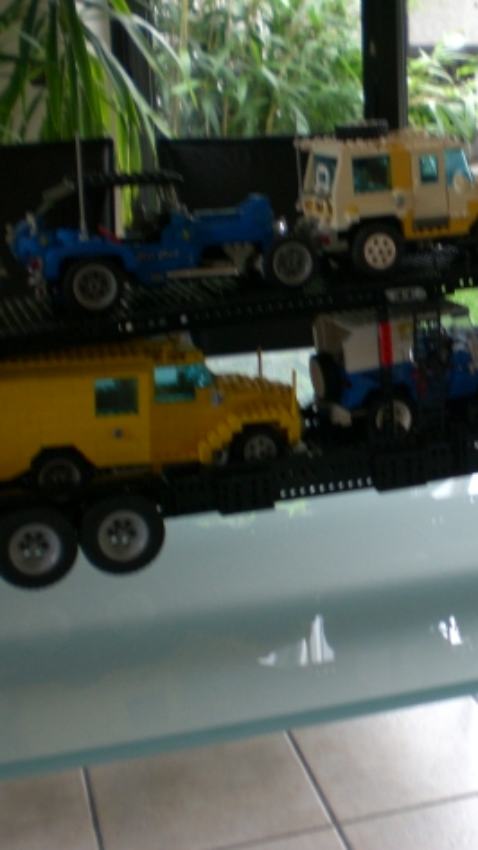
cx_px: 516
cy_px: 428
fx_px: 1262
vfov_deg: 37.2
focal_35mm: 56
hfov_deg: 20.5
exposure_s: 1/80
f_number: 3.1
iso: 100
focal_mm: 6.3
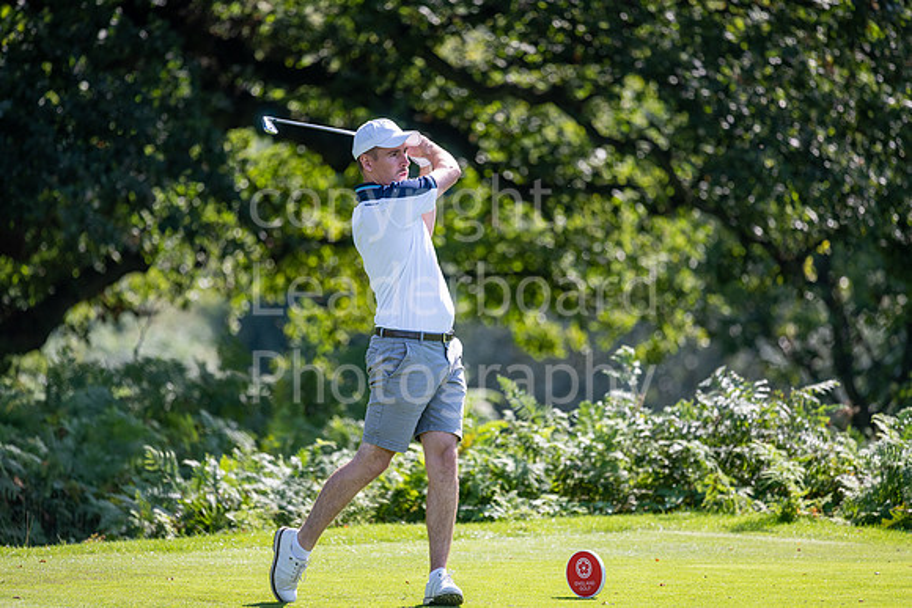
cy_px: 304
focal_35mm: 300
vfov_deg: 4.6
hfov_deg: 6.9
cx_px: 456
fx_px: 7601
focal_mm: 300
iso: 200
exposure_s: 1/800
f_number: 4
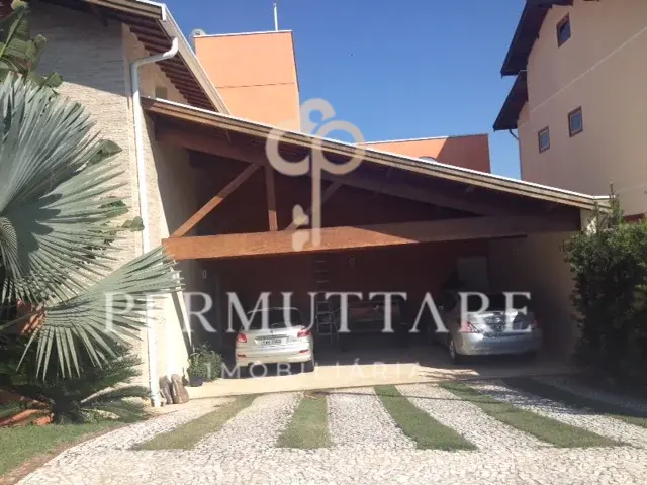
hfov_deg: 52.6
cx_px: 324
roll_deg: +4.4
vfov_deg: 40.7
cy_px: 242
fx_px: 654
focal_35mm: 35
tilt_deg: -1.5
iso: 50
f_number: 2.4
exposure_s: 1/1534
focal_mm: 4.28
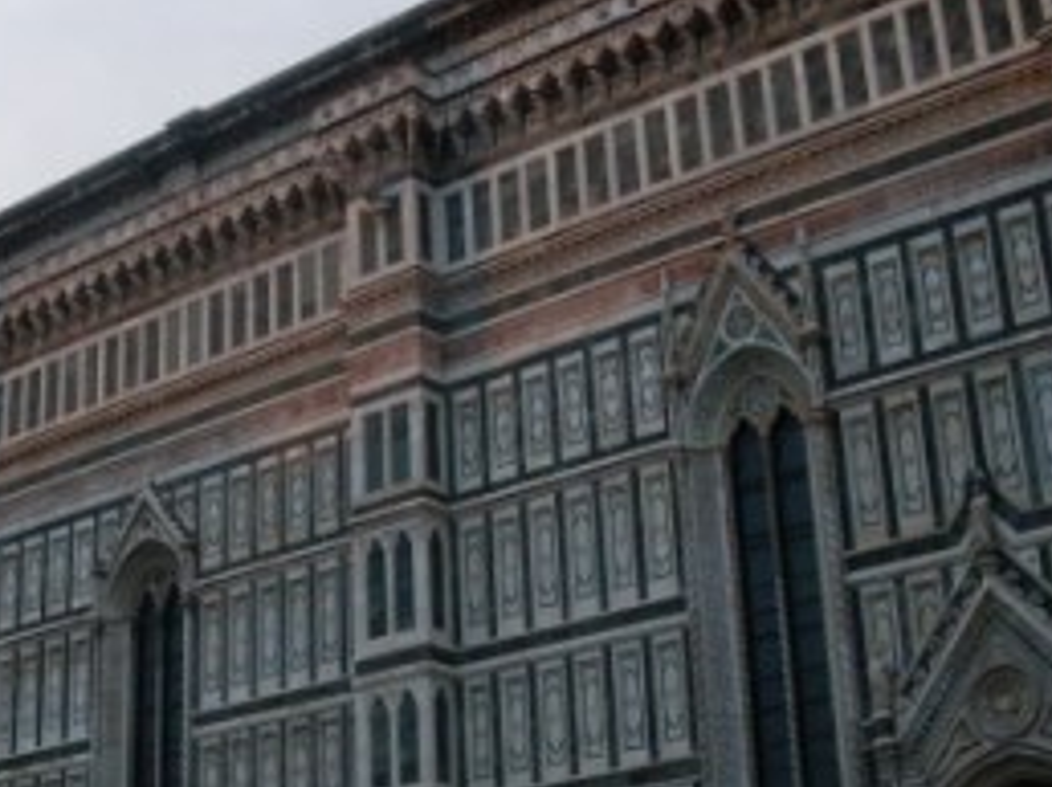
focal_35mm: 66
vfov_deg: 22.2
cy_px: 379
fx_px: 2004
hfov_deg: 29.0
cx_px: 269
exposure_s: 1/60
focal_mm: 6.3
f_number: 2.8
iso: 100
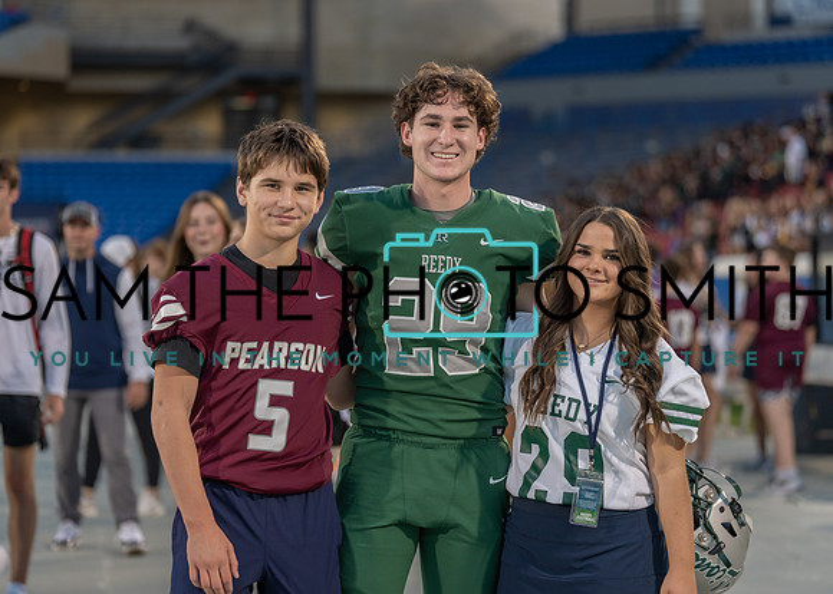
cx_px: 416
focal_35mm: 108
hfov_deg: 18.5
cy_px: 297
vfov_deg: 13.3
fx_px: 2553
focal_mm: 103
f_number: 2.8
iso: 800
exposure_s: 1/500
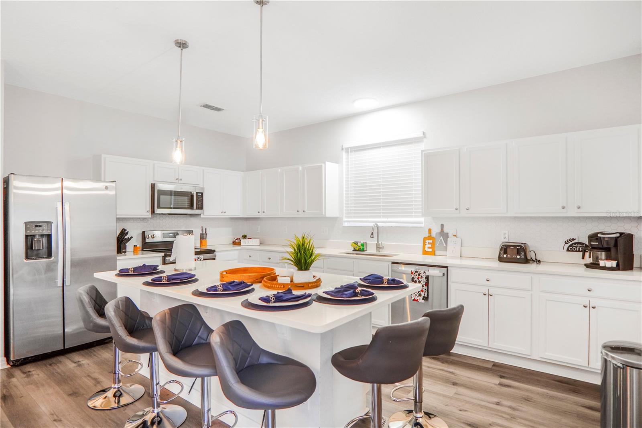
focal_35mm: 18
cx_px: 321
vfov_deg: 67.4
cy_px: 214
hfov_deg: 90.0
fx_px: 321
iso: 400
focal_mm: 12
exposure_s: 1/80
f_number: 3.2
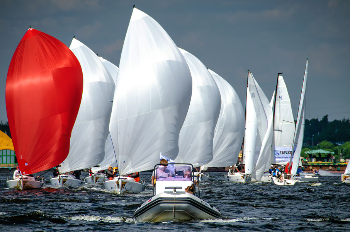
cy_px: 116
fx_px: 4366
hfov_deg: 4.6
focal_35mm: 450
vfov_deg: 3.0
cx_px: 175
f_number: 8
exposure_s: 1/1000
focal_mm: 300
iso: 320
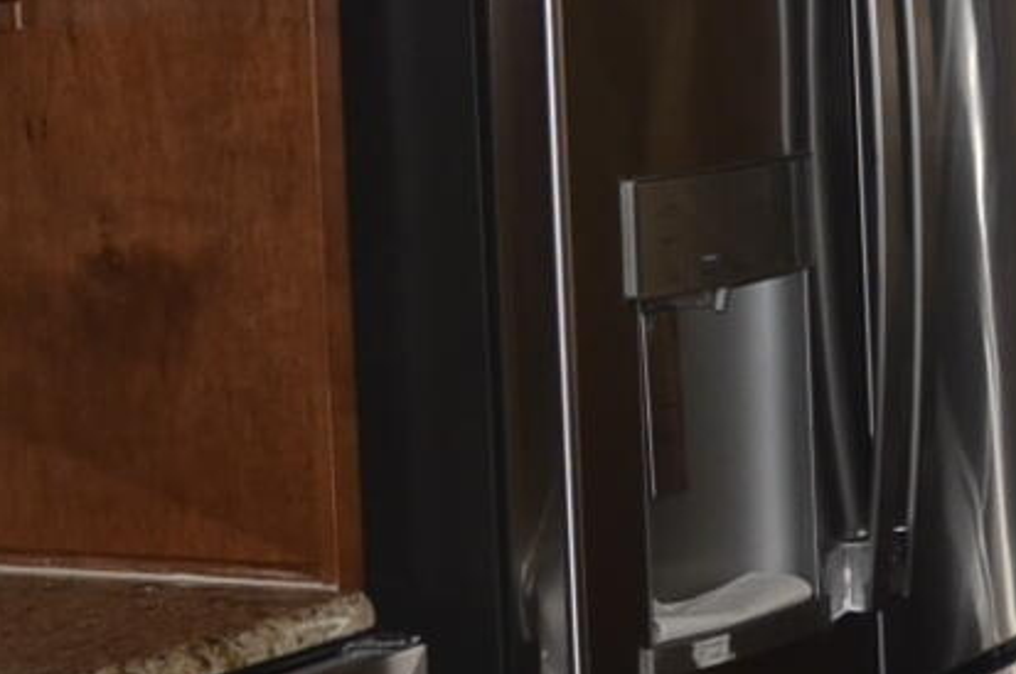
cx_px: 1169
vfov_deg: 8.4
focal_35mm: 161
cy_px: -160
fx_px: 4537
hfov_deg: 12.5
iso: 320
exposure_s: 1/60
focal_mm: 18
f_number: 4
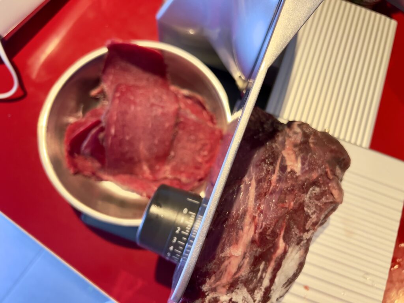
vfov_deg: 53.1
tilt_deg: -76.1
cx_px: 202
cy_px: 152
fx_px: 303
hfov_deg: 67.3
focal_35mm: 26
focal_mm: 5.7
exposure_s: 1/50
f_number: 1.5
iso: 250
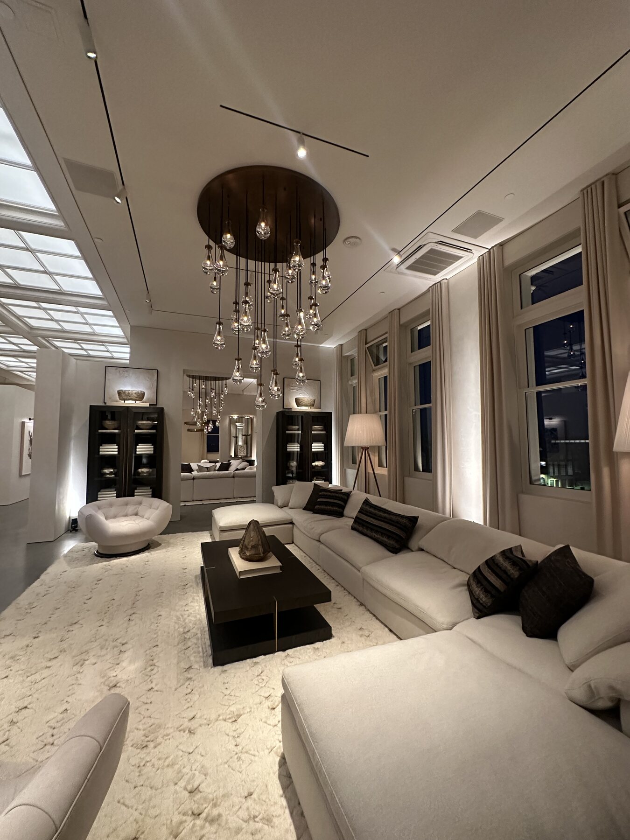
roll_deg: +0.2
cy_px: 420
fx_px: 340
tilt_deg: +3.8
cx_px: 315
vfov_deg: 102.1
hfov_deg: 85.7
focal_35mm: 14
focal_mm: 2.22
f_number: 2.2
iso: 800
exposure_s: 1/60
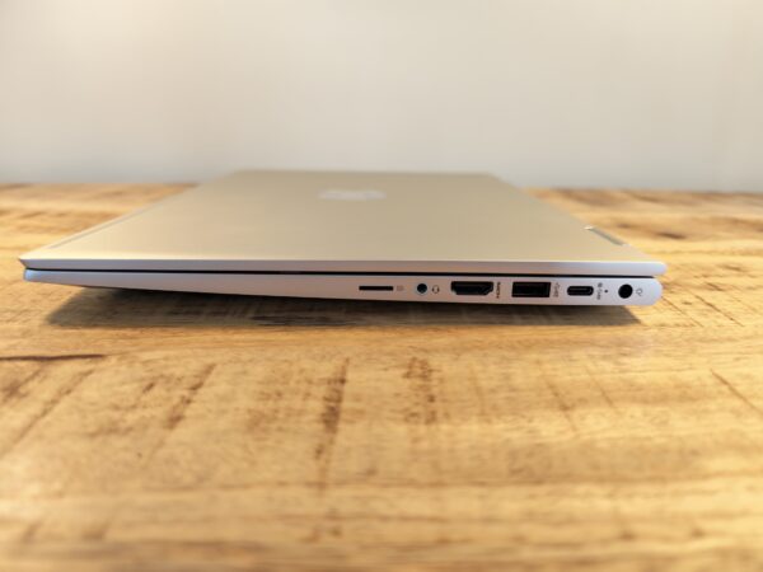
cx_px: 382
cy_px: 286
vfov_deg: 58.9
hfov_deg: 73.9
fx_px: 507
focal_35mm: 23
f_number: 1.6
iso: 80
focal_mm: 6.55
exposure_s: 1/50
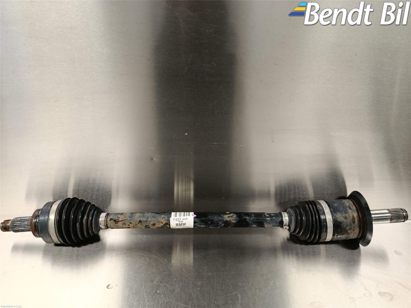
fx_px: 285
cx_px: 206
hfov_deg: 71.6
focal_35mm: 24
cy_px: 154
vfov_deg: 56.8
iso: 1070
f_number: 1.7
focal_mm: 5.24
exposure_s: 1/33.3
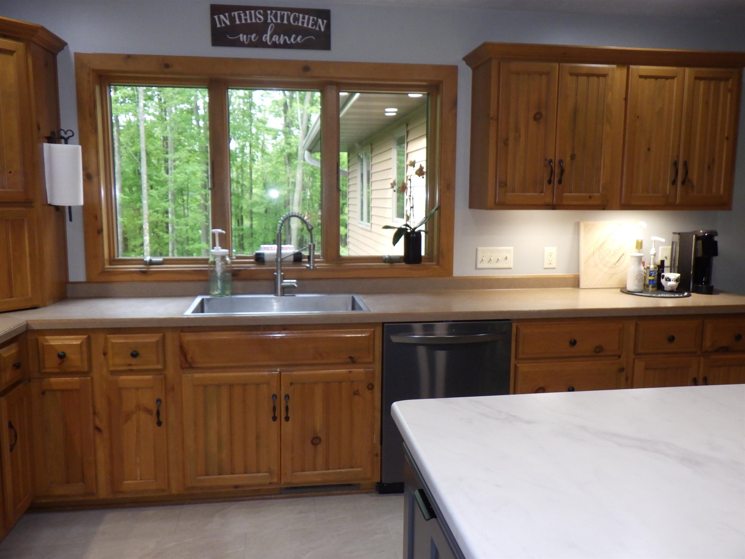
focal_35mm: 28
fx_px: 603
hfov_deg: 63.4
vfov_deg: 49.7
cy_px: 280
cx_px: 372
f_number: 3.5
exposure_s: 1/40
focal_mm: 5
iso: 320
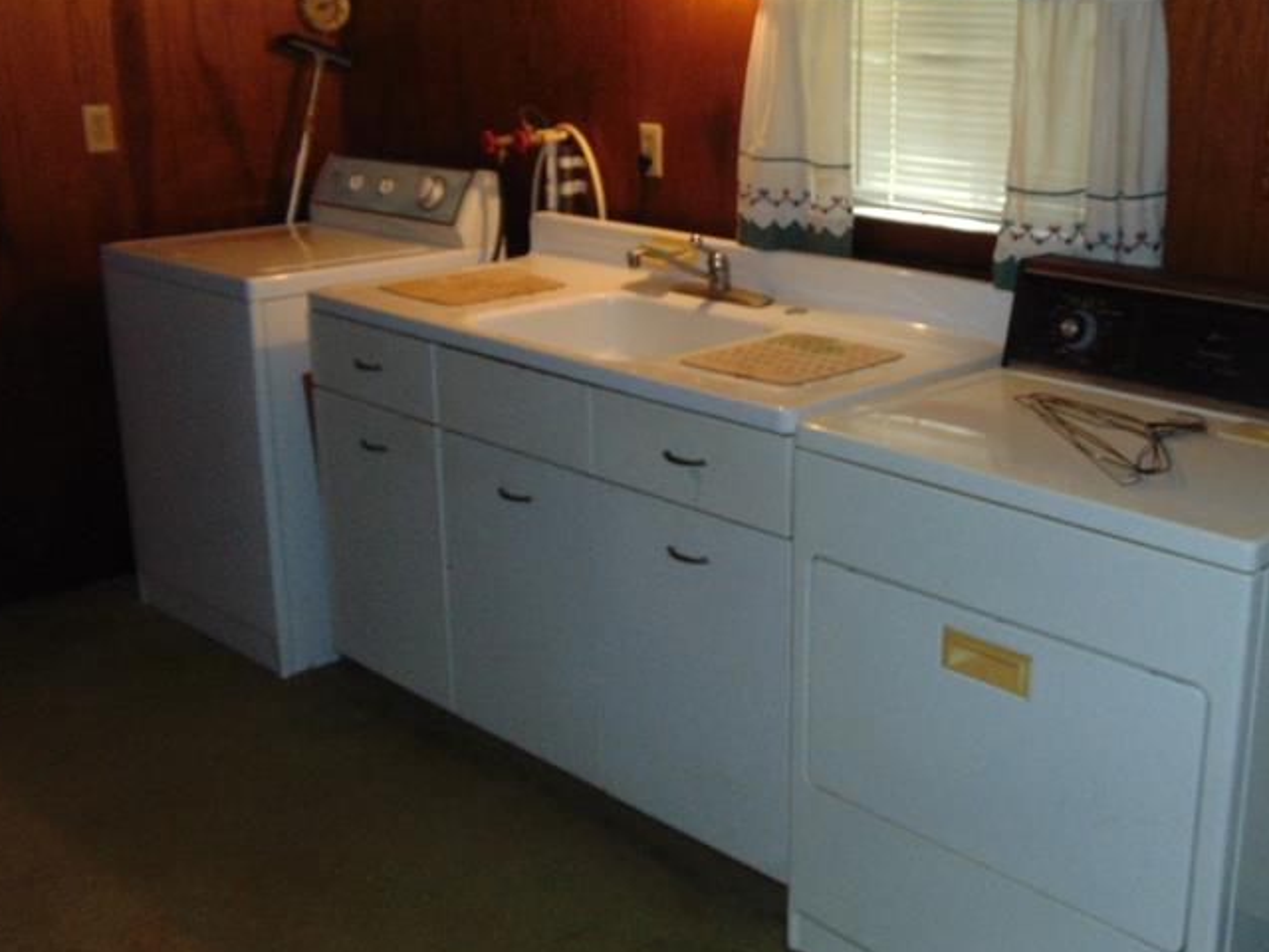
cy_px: 432
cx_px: 795
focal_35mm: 40
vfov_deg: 35.9
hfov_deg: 46.4
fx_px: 1466
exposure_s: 1/30
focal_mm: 4.5
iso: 200
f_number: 3
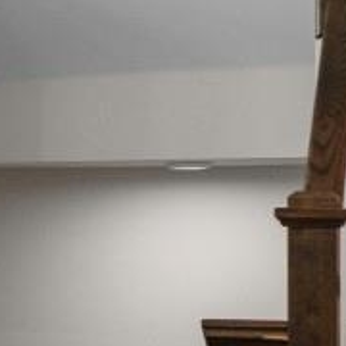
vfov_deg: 15.2
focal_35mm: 115
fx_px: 1300
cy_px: 171
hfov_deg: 9.5
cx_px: -836
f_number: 4.5
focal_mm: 10
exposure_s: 1/25
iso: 100
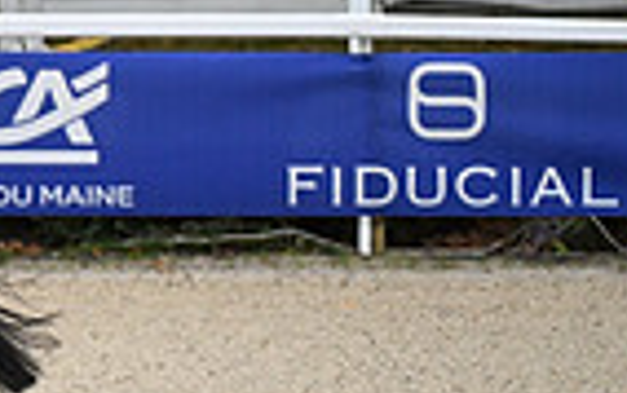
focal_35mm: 997
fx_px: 17050
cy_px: -38
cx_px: -605
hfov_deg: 2.1
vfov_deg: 1.3
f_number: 4.5
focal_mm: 240
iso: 2000
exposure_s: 1/1250
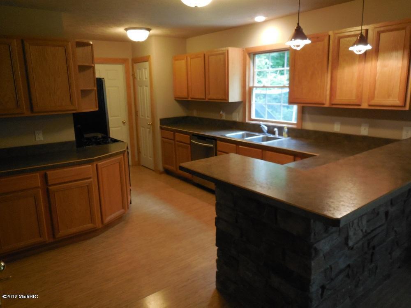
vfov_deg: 54.9
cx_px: 206
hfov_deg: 69.4
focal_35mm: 25
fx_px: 297
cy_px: 154
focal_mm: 4.5
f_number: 3.1
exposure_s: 1/30
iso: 400
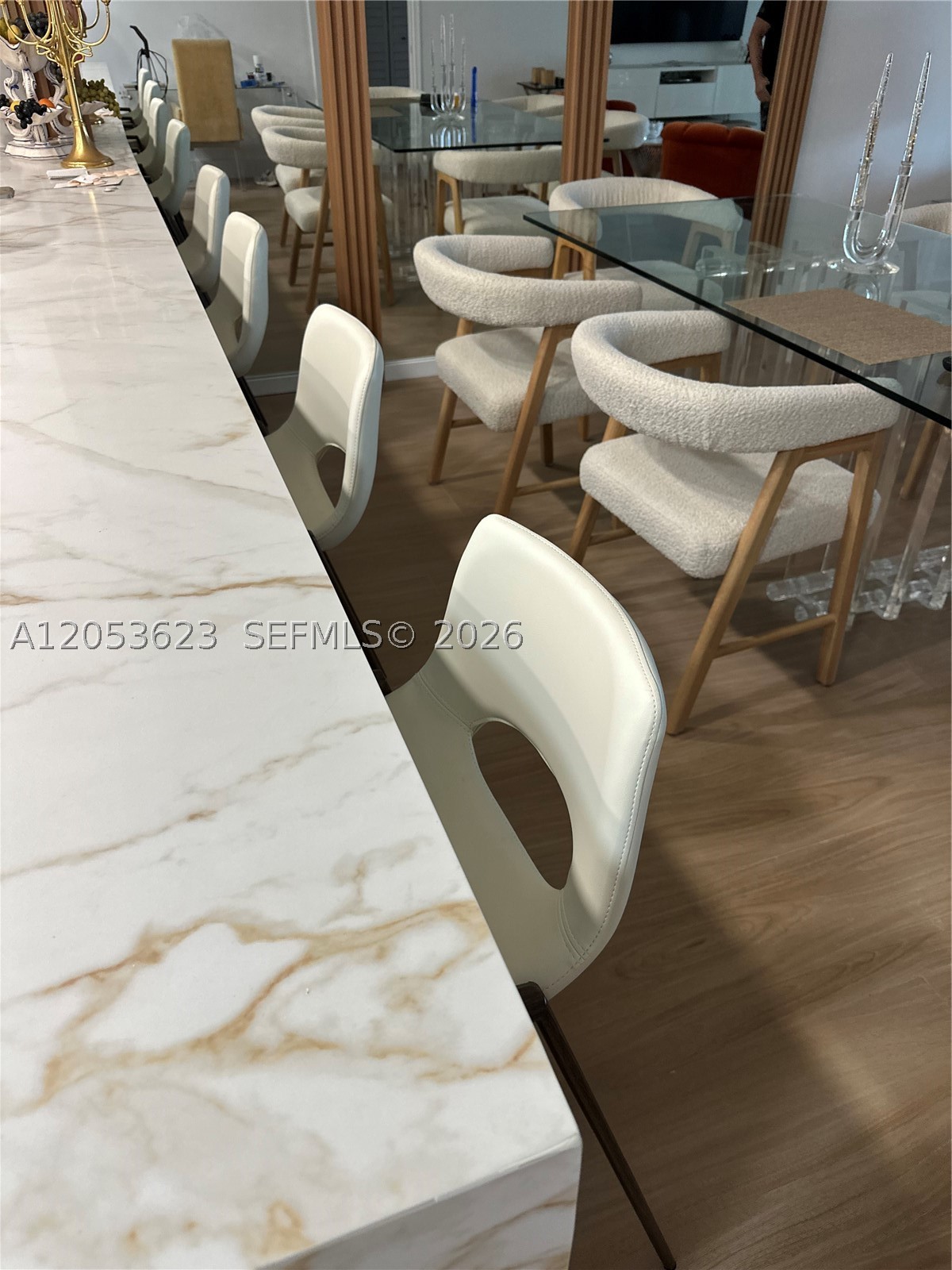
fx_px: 880
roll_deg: -1.8
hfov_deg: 56.8
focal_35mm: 24
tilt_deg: -34.8
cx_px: 476
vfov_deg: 71.6
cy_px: 635
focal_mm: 6.86
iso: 200
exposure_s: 1/120
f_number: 1.78
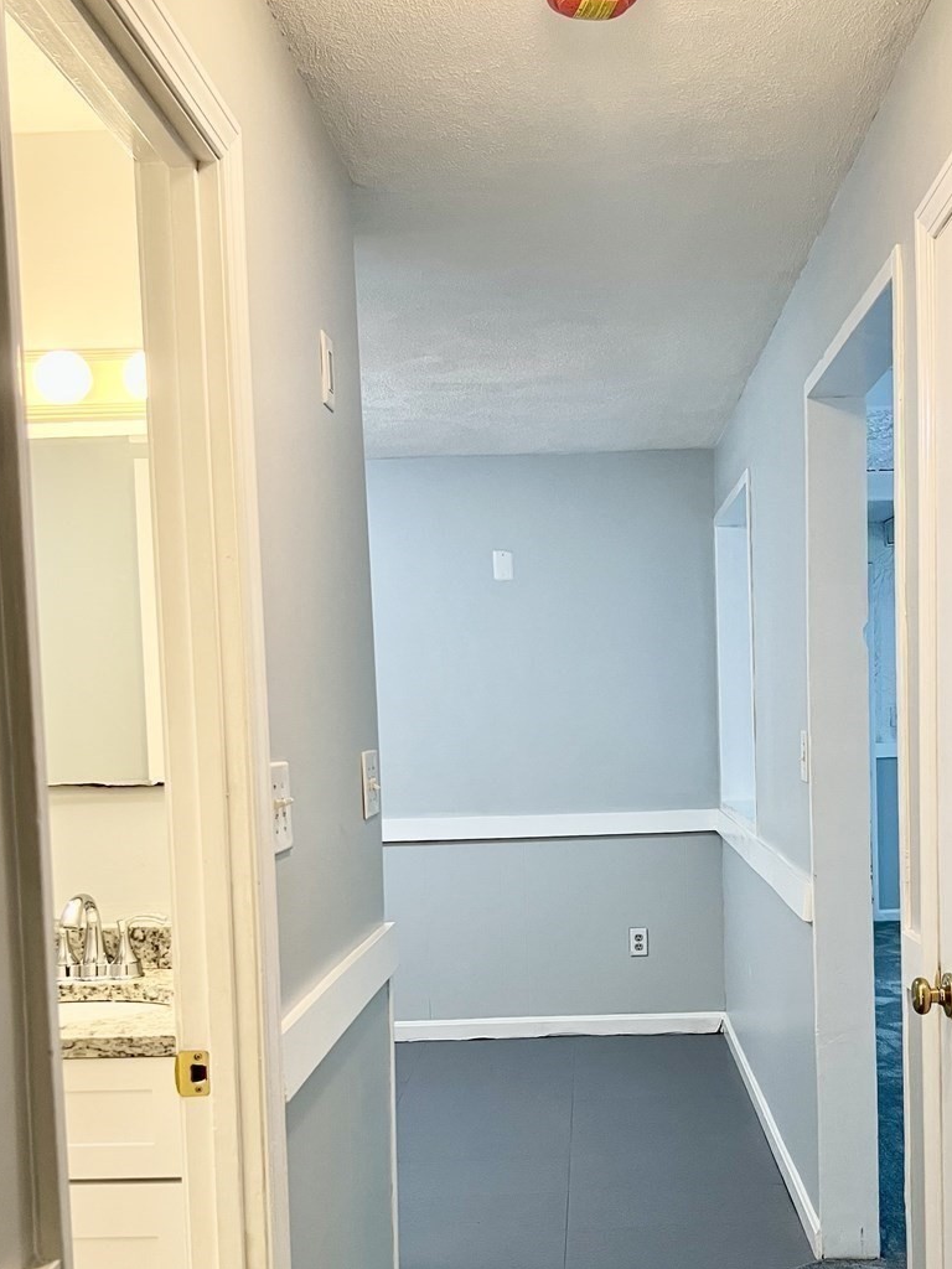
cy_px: 796
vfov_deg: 47.4
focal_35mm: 39
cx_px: 589
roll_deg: +1.2
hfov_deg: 36.6
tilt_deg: -2.8
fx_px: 1430
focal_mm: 5.7
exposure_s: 1/60
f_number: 1.5
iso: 100
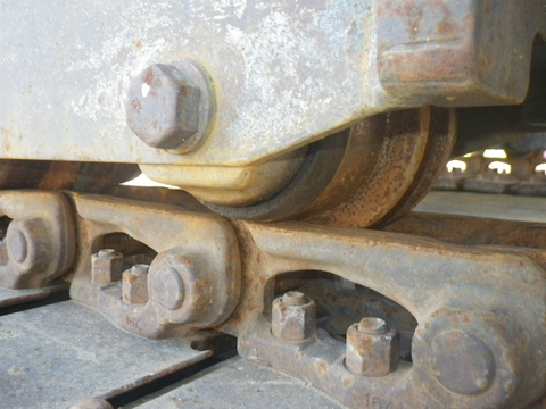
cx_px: 273
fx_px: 536
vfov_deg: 41.8
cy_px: 204
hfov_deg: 54.0
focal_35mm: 34
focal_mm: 6.1
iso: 250
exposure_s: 1/50
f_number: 3.8
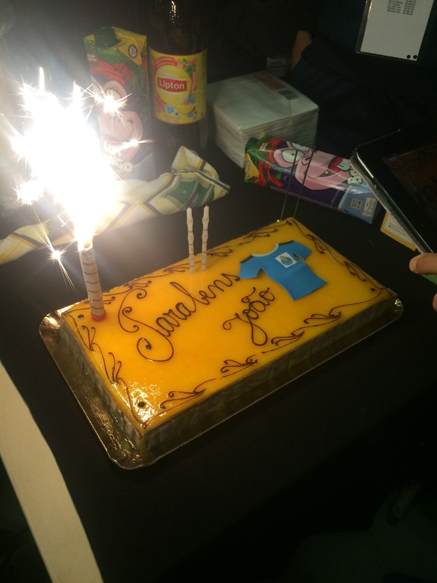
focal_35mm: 29
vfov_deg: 61.7
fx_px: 488
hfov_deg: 48.2
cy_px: 292
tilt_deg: -47.7
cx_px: 218
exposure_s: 1/33
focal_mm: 4.15
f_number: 2.2
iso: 125
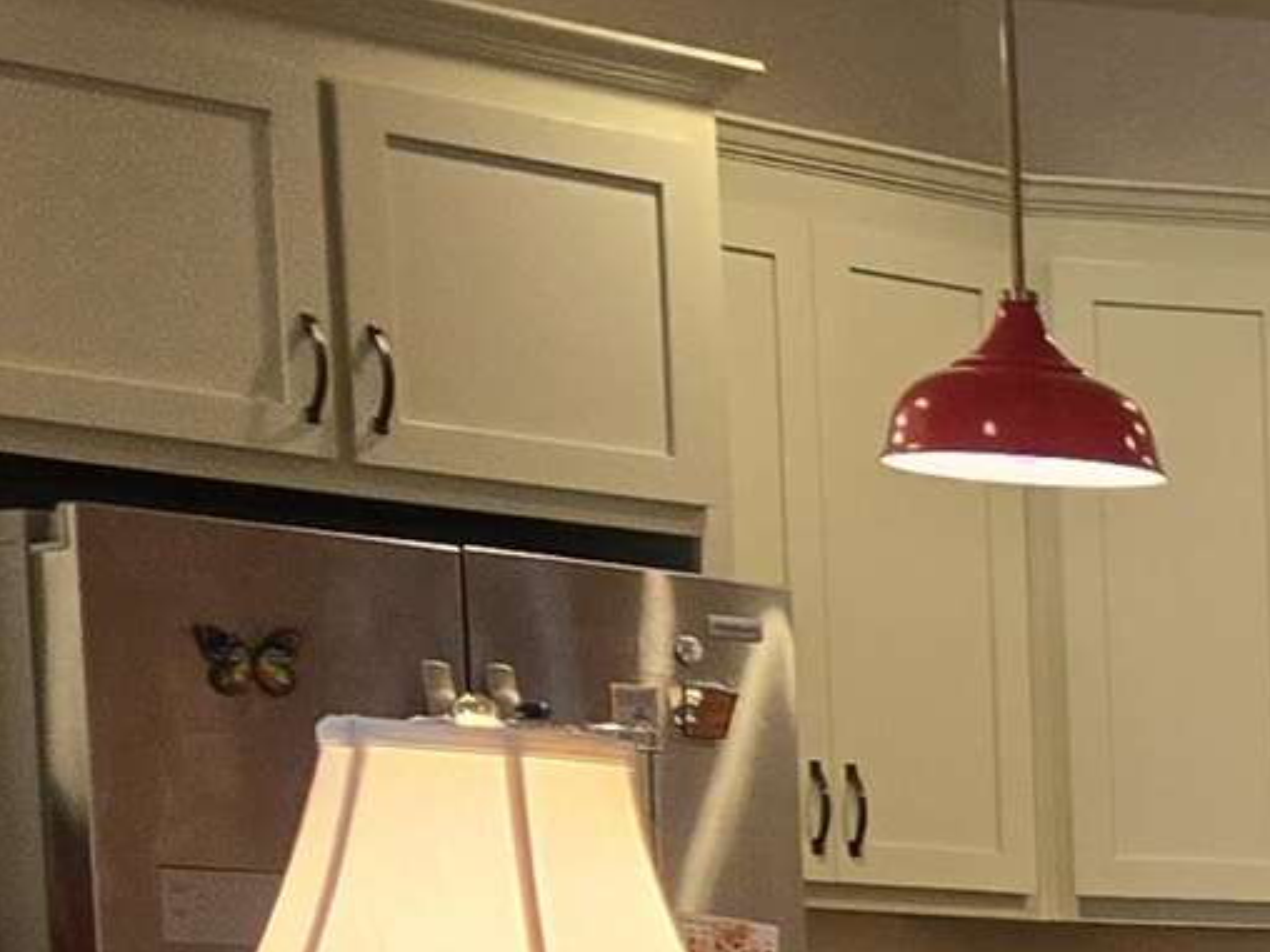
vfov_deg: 10.0
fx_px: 5100
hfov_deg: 11.8
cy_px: 1797
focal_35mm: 139
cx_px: 2955
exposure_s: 1/120
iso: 125
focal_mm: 5.4
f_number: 1.8
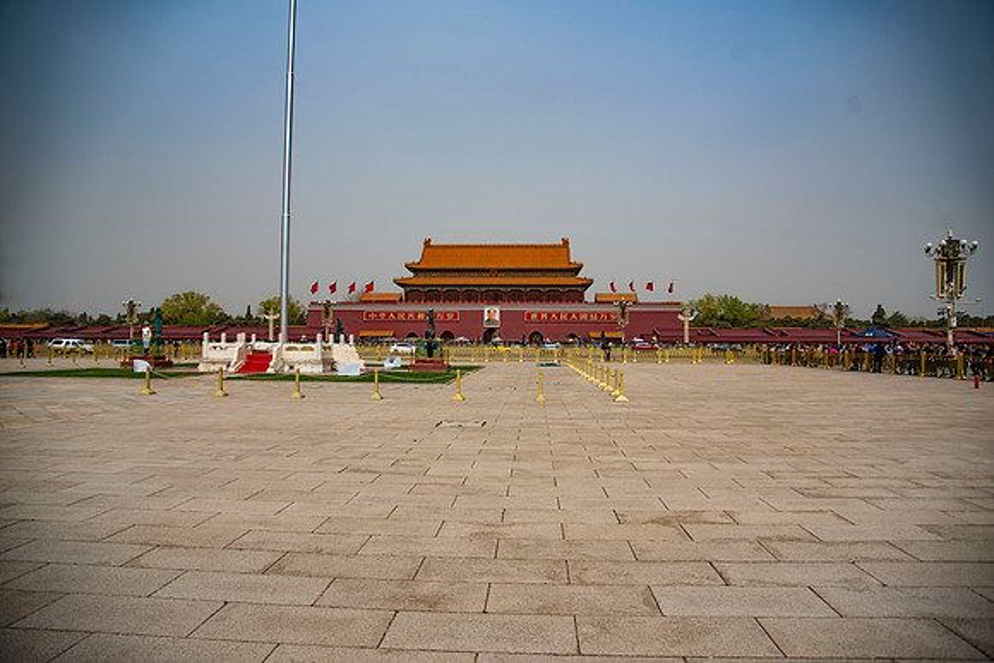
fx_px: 666
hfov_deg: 73.4
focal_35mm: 24
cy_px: 332
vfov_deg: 52.9
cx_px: 497
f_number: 4
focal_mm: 24
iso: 100
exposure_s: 1/1250
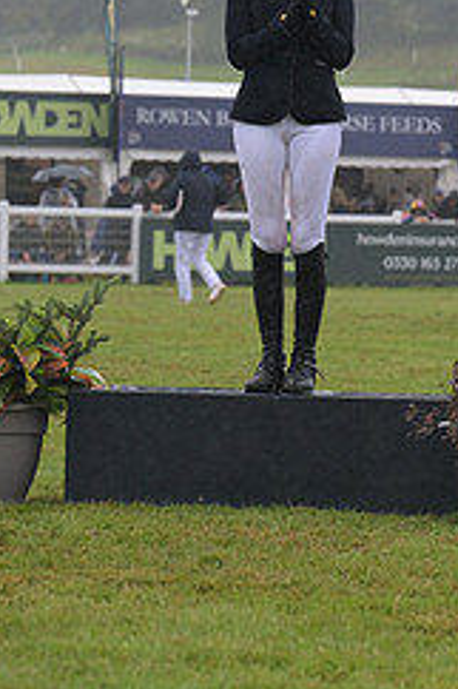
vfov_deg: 7.8
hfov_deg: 5.1
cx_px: 791
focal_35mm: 264
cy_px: 181
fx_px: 5045
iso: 1000
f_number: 5
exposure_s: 1/1000
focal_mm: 110
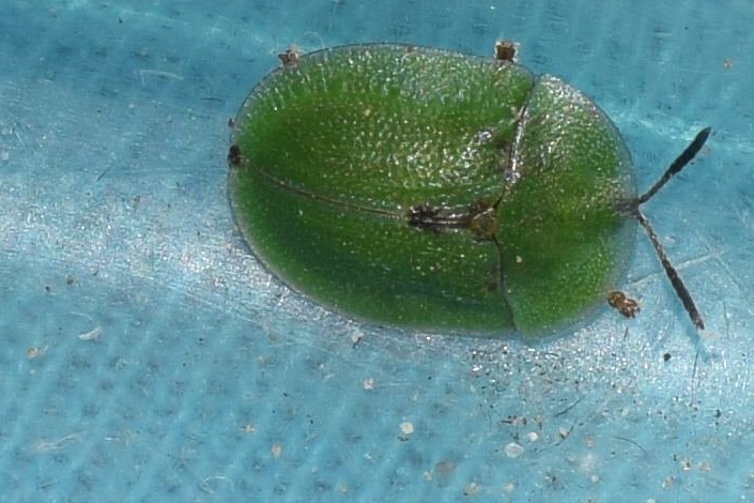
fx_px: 5990
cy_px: 193
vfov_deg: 4.8
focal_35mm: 286
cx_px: 449
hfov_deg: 7.2
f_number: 13
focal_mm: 140
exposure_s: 1/160
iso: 100
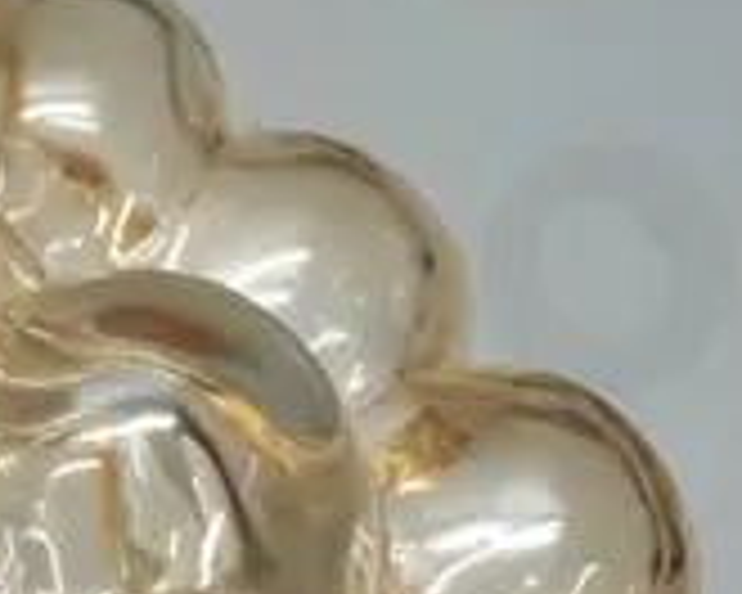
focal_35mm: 254
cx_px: -639
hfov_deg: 7.4
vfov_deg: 5.9
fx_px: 5578
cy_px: 1197
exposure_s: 1/250
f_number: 5.6
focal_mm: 21
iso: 3200
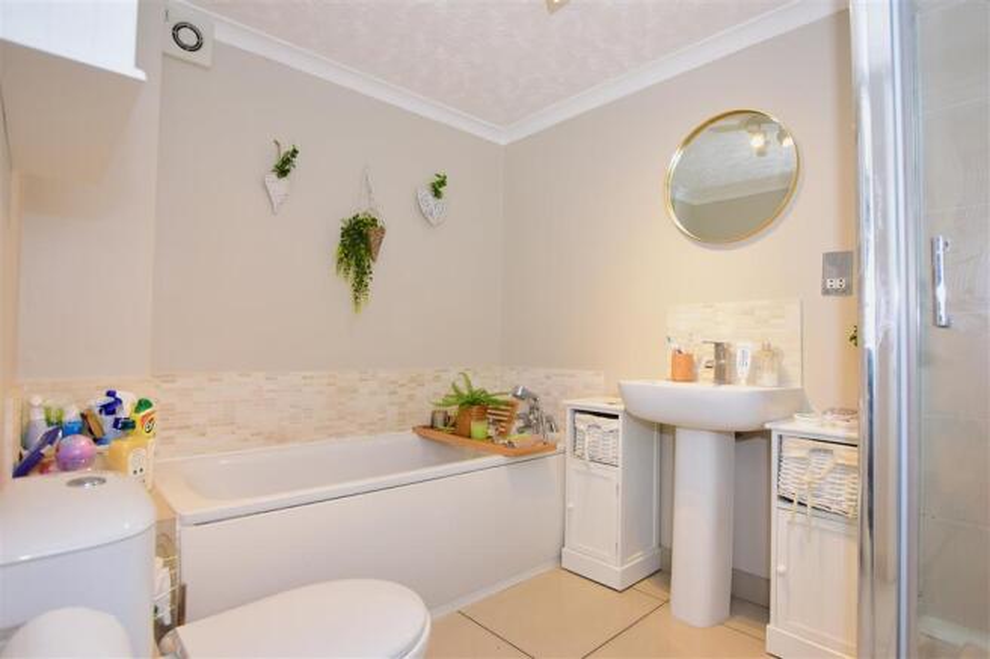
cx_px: 495
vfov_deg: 77.3
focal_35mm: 15
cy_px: 330
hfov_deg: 100.4
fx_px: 412
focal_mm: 10
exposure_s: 1/25
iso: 400
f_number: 5.6
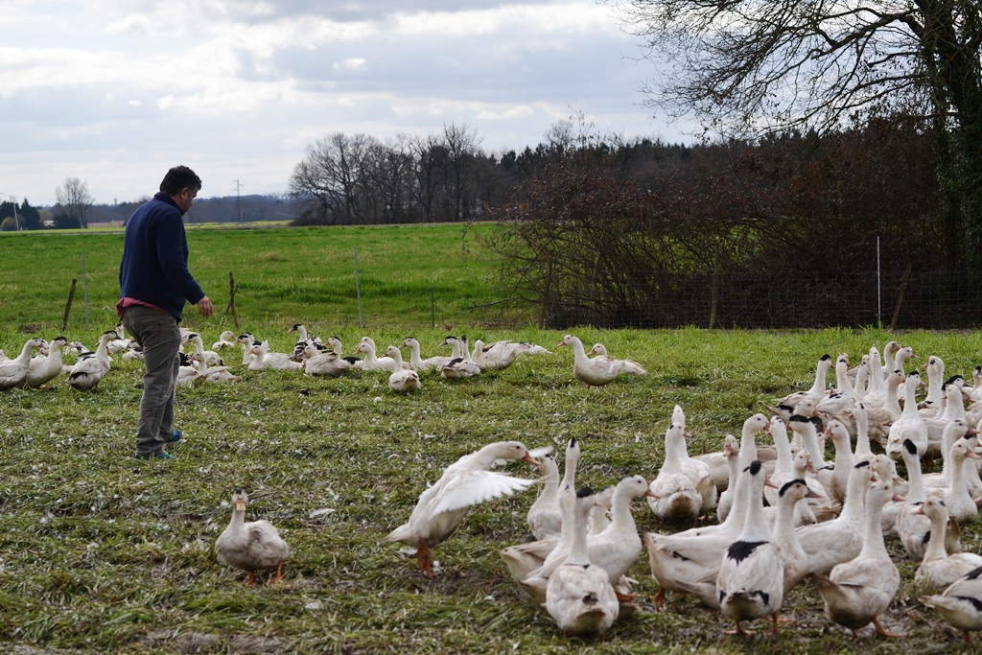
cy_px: 328
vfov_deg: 13.0
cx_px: 491
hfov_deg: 19.5
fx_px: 2864
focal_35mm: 105
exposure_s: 1/500
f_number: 5.6
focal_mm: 70
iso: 140
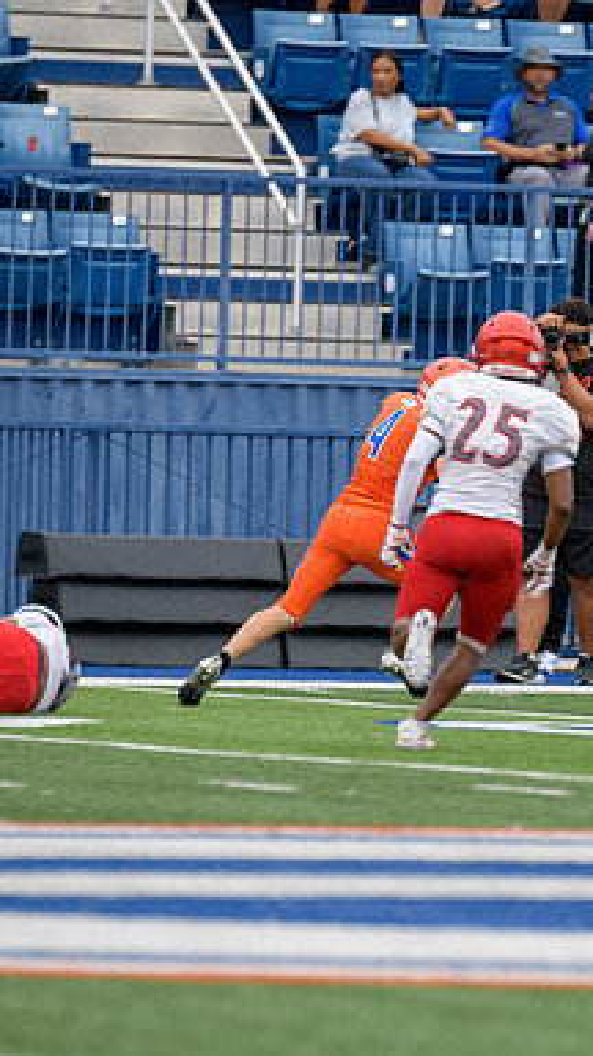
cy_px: 528
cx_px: 467
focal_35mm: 474
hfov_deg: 2.6
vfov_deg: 4.6
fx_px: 13276
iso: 450
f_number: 3.5
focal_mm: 300
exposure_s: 1/1000
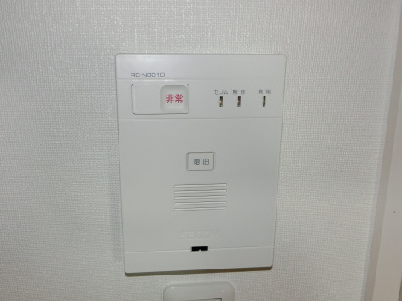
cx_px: 183
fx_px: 395
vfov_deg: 41.6
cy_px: 176
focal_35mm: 34
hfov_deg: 53.9
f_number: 3.5
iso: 100
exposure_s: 1/15
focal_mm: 4.5
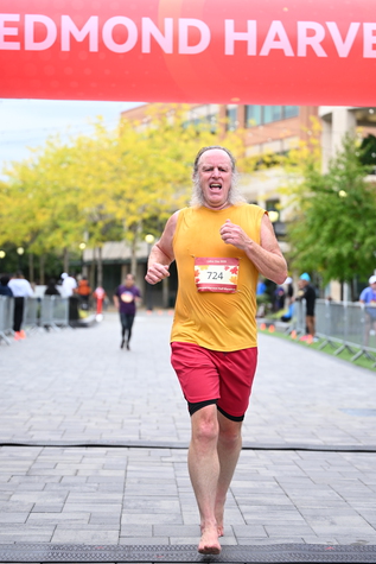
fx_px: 1268
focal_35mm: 81
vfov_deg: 25.0
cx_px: 196
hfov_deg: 16.9
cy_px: 259
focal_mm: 70
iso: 640
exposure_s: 1/2000
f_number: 2.8
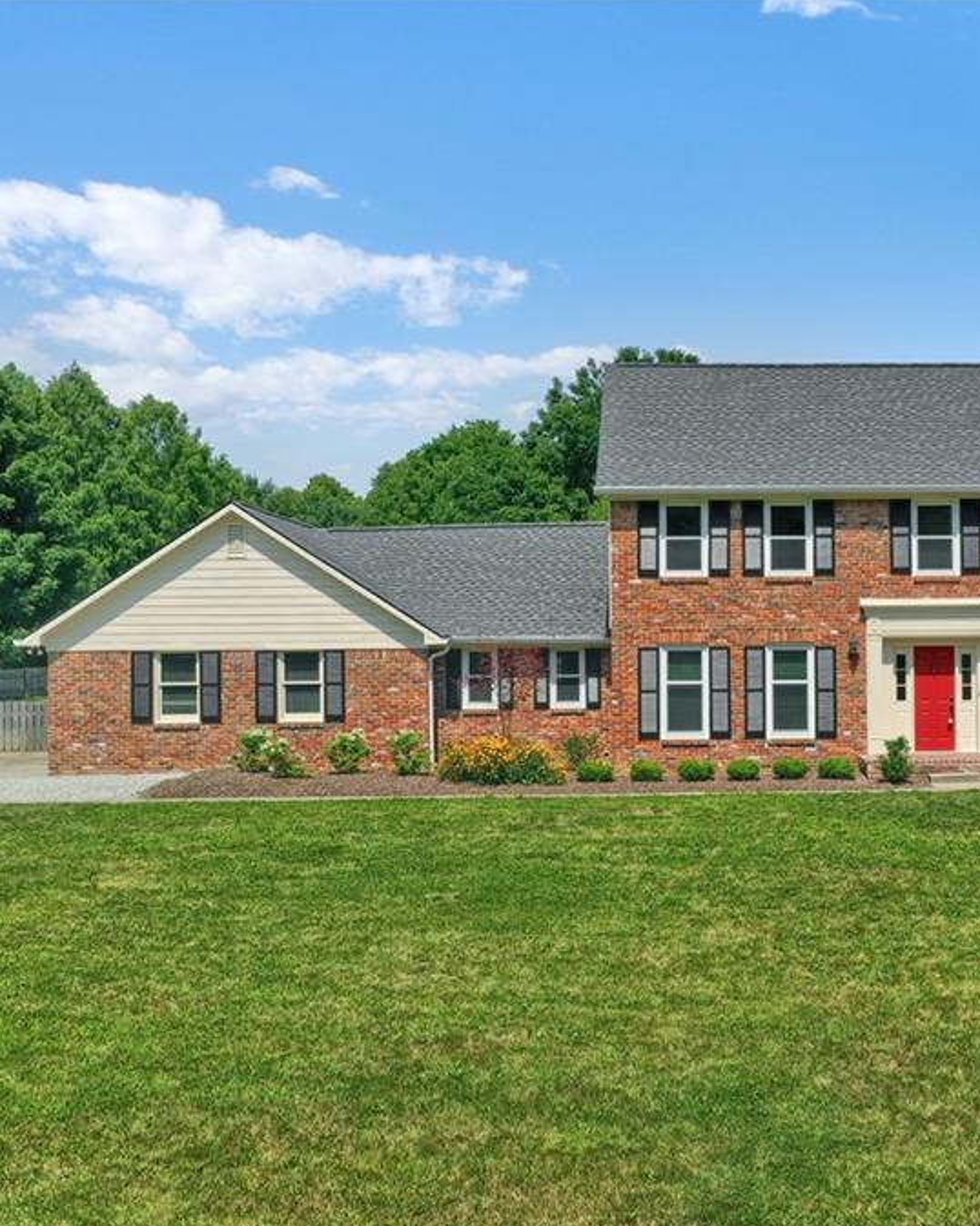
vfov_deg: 45.8
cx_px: 699
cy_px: 618
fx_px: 1451
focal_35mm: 40
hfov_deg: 36.7
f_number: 6.3
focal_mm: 10.26
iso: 100
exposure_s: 1/400
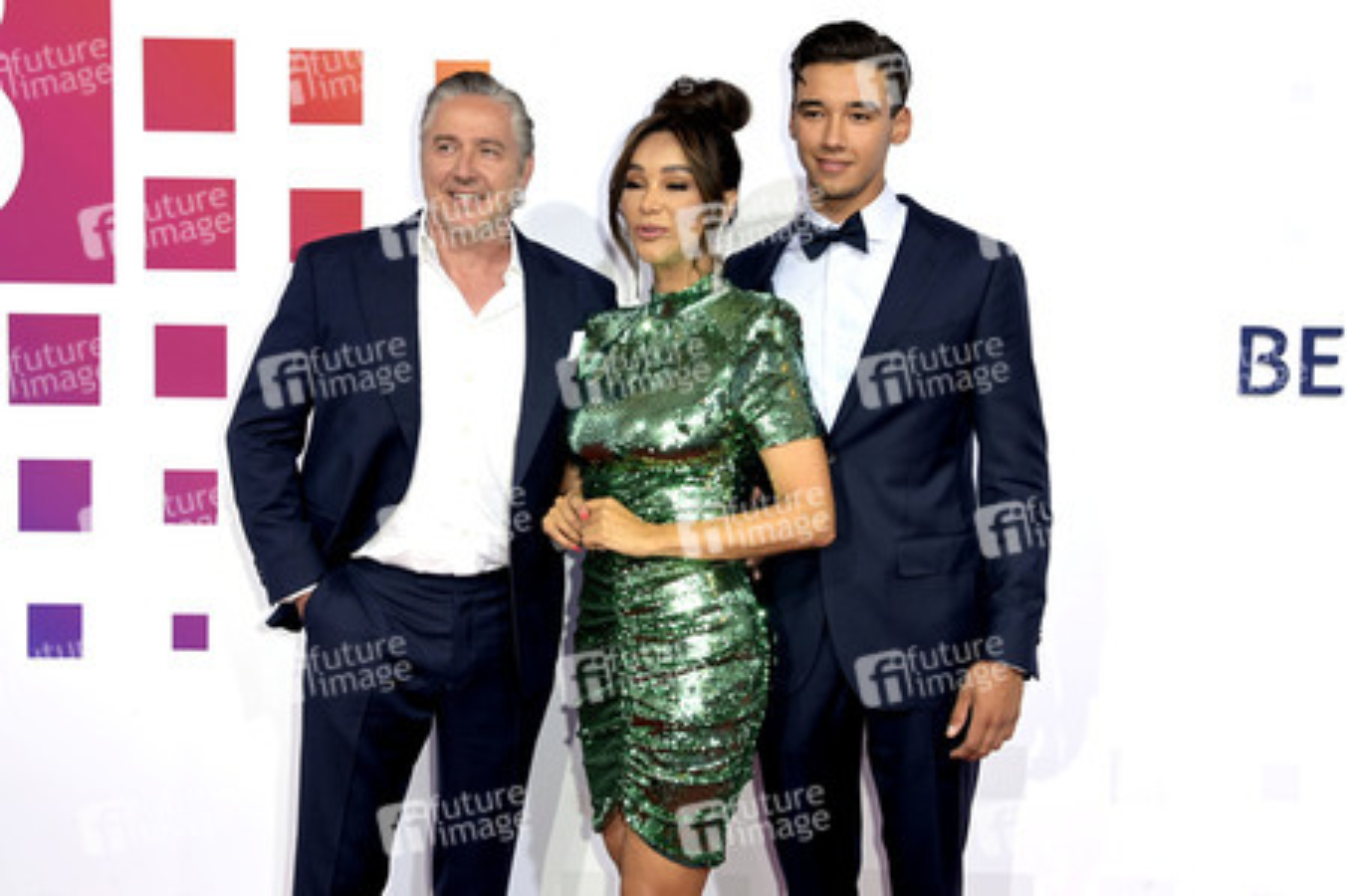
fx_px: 1570
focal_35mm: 42
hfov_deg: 46.4
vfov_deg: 31.8
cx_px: 674
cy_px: 448
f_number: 8
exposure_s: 1/160
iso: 500
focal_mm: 42
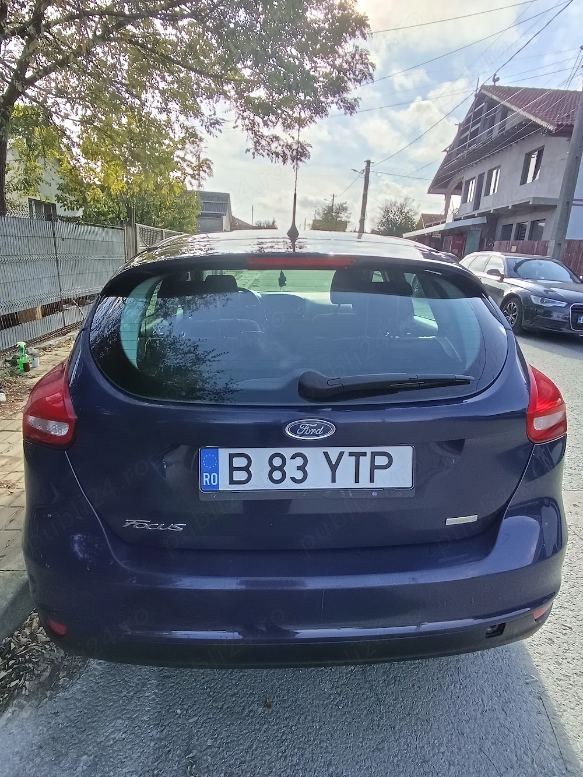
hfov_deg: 68.7
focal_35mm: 19
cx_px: 292
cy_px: 388
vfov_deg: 84.7
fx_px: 427
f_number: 2.2
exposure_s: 1/314
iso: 58
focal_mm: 1.65
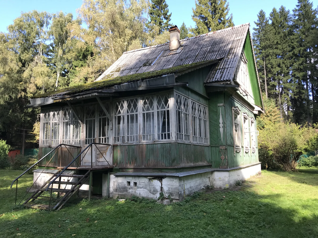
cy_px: 119
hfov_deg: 63.4
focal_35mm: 28
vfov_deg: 49.7
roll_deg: -1.2
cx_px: 159
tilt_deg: +10.7
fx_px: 257
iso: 20
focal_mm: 3.99
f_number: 1.8
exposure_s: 1/381
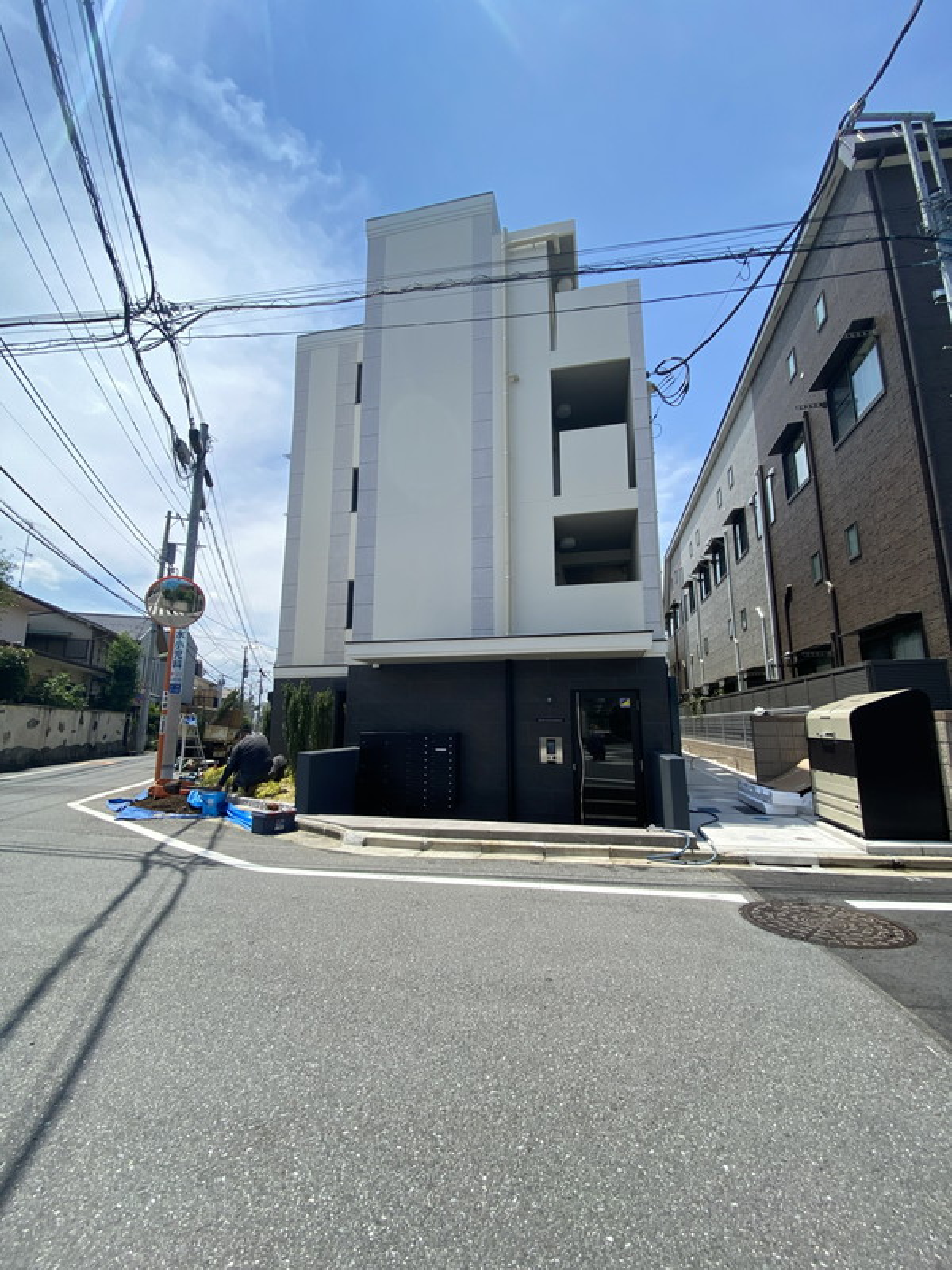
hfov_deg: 89.9
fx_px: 477
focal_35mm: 13
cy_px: 635
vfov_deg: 106.2
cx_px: 476
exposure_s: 1/1043
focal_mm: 1.54
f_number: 2.4
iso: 20
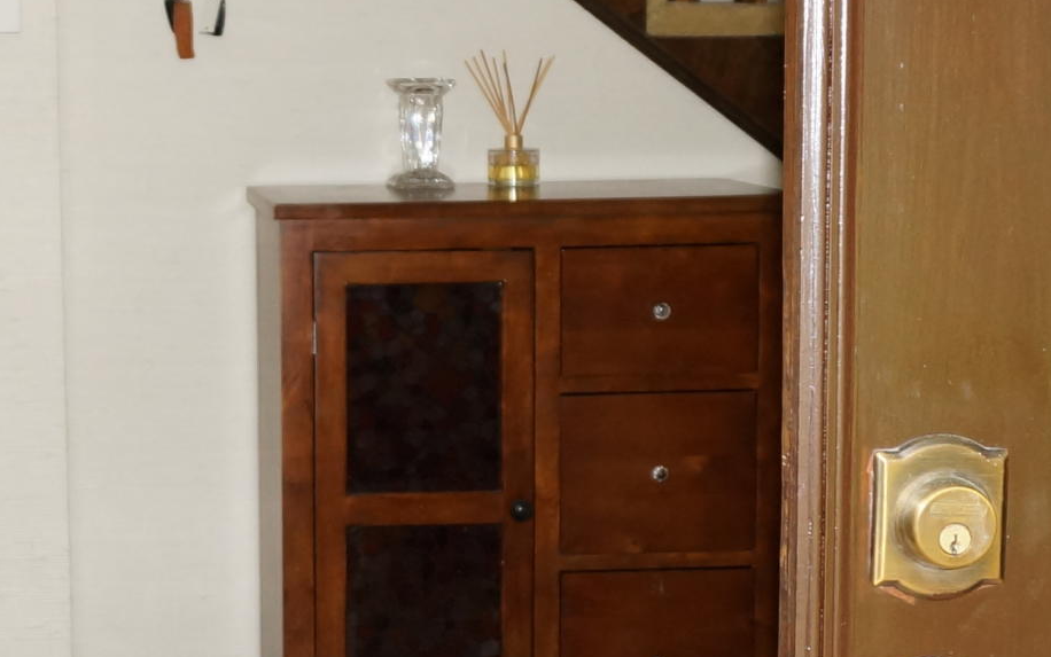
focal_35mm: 80
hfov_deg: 24.8
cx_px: 29
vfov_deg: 16.3
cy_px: 229
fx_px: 2292
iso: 500
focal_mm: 16
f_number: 4
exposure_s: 1/160
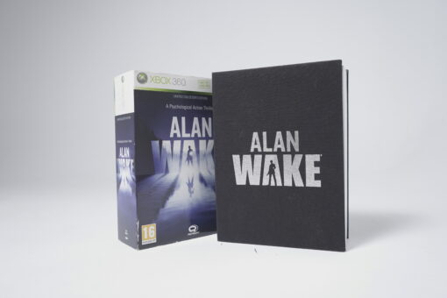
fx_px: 348
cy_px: 149
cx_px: 224
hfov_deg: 65.5
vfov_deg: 46.4
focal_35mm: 28
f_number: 5
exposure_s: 1/4
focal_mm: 28
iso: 100
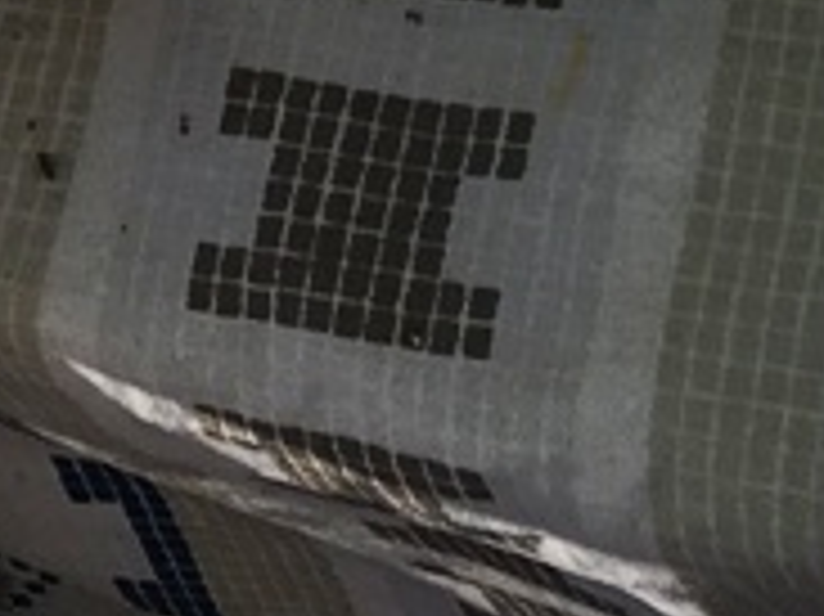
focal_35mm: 162
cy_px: -926
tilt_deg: -52.9
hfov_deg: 12.2
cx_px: 225
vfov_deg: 8.3
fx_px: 3854
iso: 25
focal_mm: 4.15
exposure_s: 1/398
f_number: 2.2
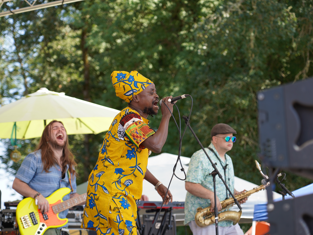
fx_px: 1031
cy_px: 117
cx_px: 157
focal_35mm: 114
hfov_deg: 17.3
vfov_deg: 13.0
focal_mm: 105
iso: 100
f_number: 4
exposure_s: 1/200
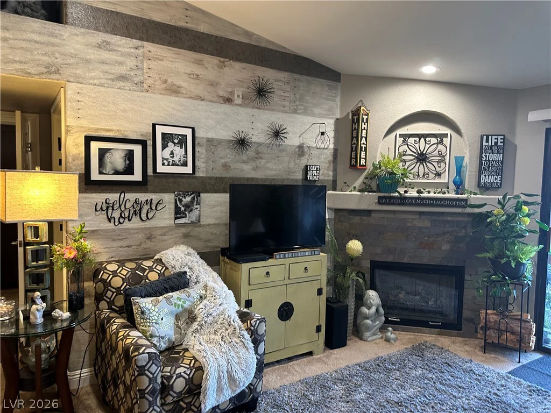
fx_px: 382
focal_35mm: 24
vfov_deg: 56.8
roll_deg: -0.9
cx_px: 276
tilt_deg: -1.4
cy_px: 206
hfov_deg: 71.6
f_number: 1.78
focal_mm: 6.86
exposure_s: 1/60
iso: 320
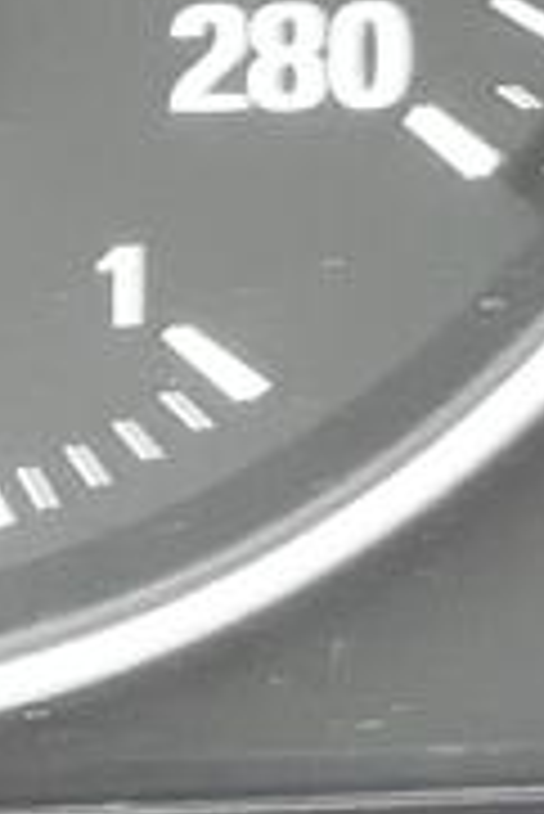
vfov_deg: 8.8
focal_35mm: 228
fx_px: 5158
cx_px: 1003
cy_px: -360
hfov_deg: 5.9
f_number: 1.9
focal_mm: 3.7
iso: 160
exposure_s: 1/20
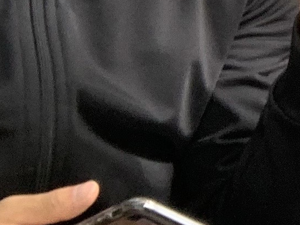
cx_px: 765
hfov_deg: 9.5
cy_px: -84
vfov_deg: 8.1
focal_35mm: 181
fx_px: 1568
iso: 40
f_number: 2.2
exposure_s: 1/121
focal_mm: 2.87
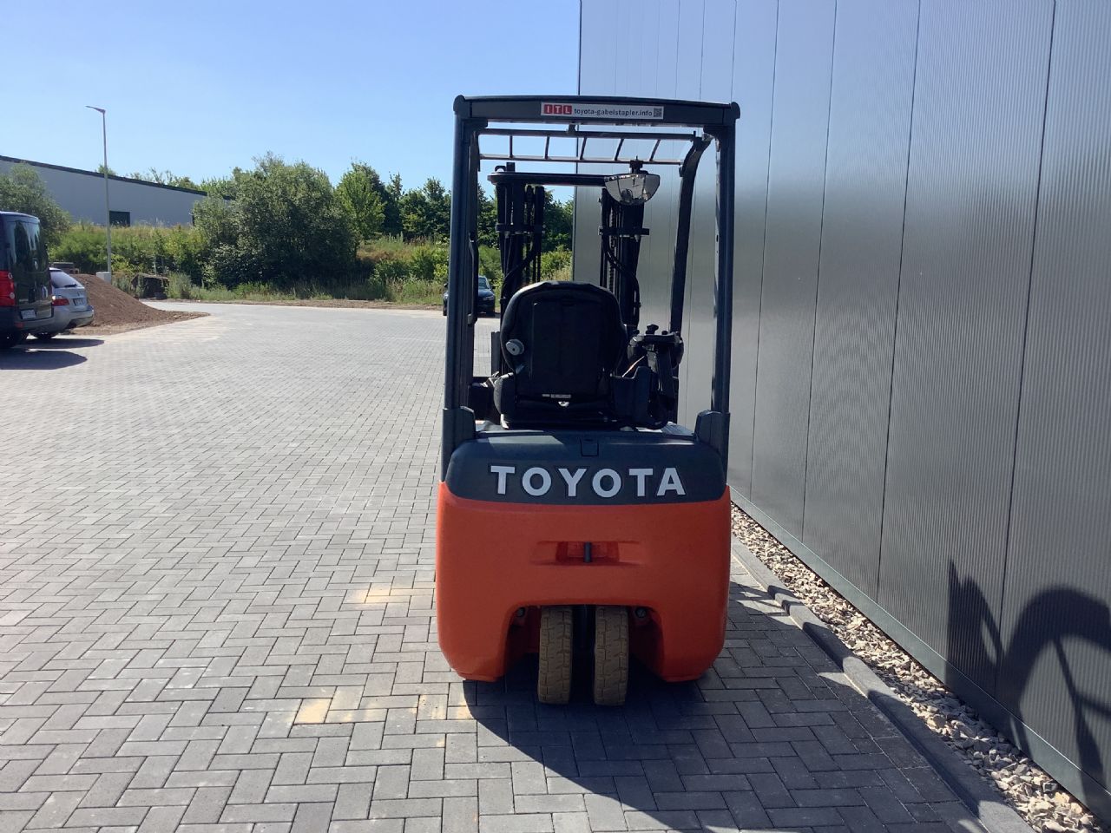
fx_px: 995
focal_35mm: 31
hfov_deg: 58.4
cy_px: 416
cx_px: 556
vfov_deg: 45.4
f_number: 2.4
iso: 25
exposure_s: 1/815
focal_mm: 3.3
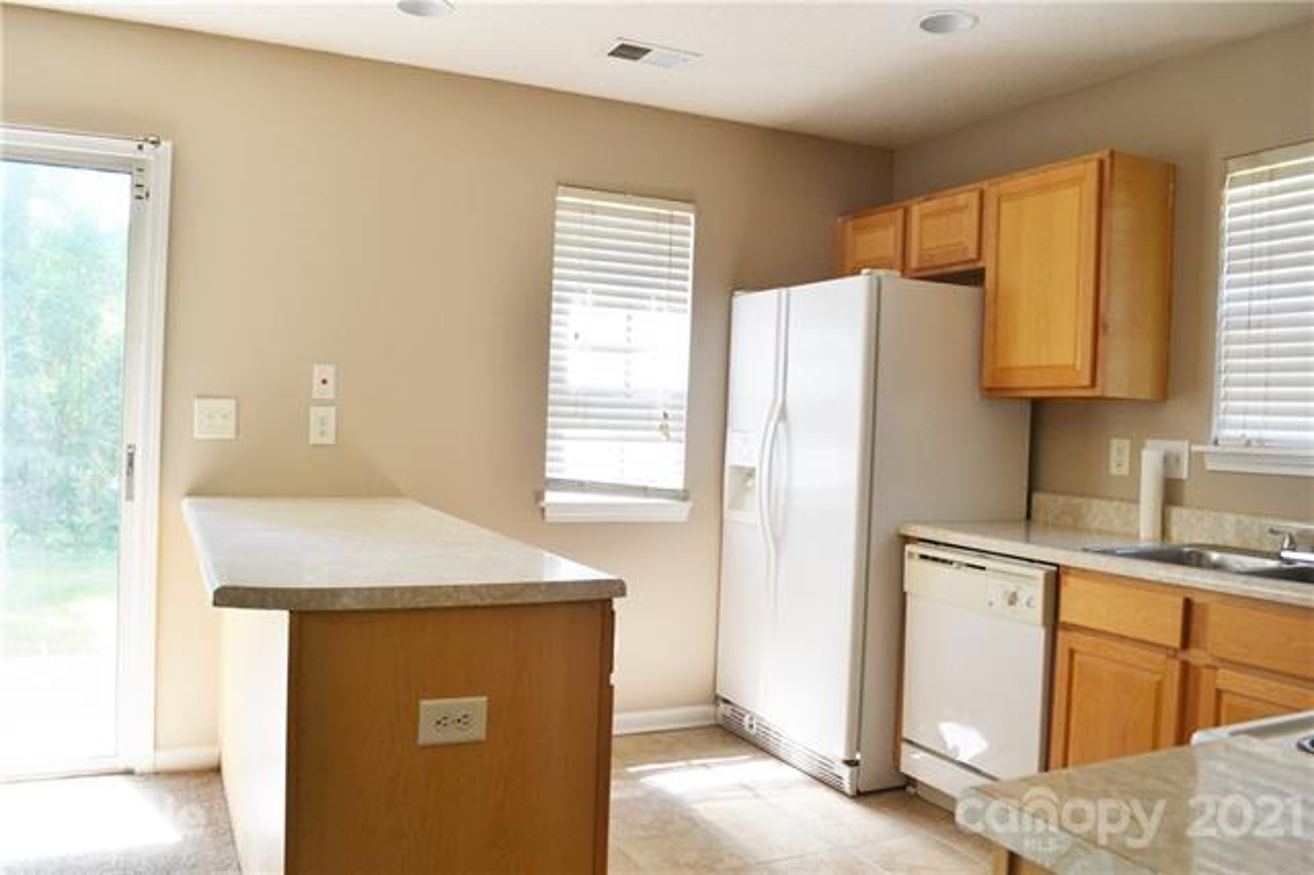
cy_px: 438
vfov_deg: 47.9
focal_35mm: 27
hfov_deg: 67.4
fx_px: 985
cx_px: 657
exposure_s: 1/60
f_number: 5.6
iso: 280
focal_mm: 18
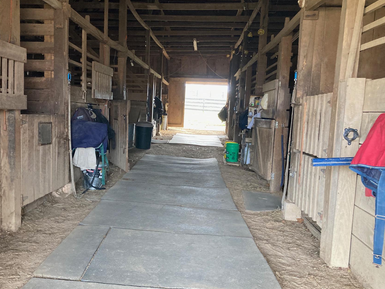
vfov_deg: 41.8
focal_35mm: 34
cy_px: 147
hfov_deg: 53.6
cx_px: 155
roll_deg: -2.7
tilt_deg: -5.3
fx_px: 378
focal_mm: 3.99
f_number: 1.8
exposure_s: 1/60
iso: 250
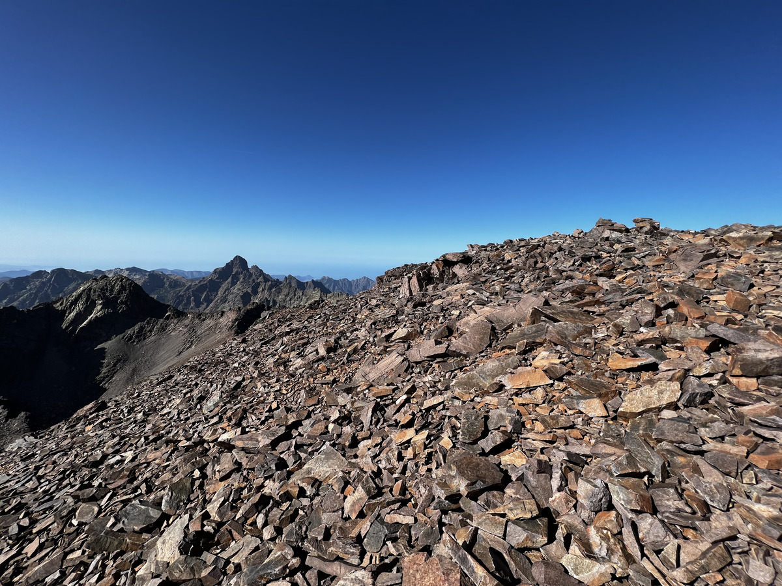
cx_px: 391
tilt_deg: -5.8
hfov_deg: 106.2
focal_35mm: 13
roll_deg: -2.1
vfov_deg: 89.9
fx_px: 294
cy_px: 293
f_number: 1.8
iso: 32
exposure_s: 1/1754
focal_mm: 1.57
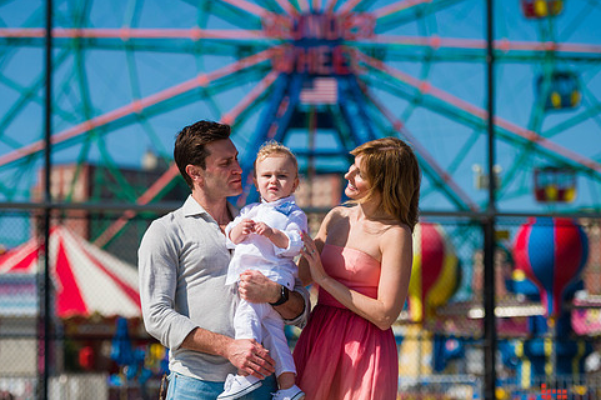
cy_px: 208
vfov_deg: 11.1
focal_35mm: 123
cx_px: 267
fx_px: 2052
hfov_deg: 16.7
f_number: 3.2
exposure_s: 1/6400
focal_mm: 102
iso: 200
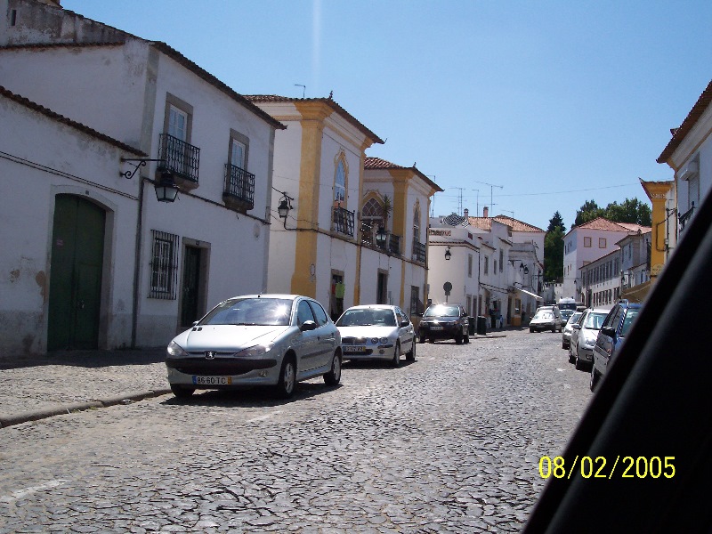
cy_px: 267
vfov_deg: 37.7
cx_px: 356
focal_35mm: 38
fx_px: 782
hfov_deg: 49.0
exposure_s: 1/1000
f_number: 4.8
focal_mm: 8
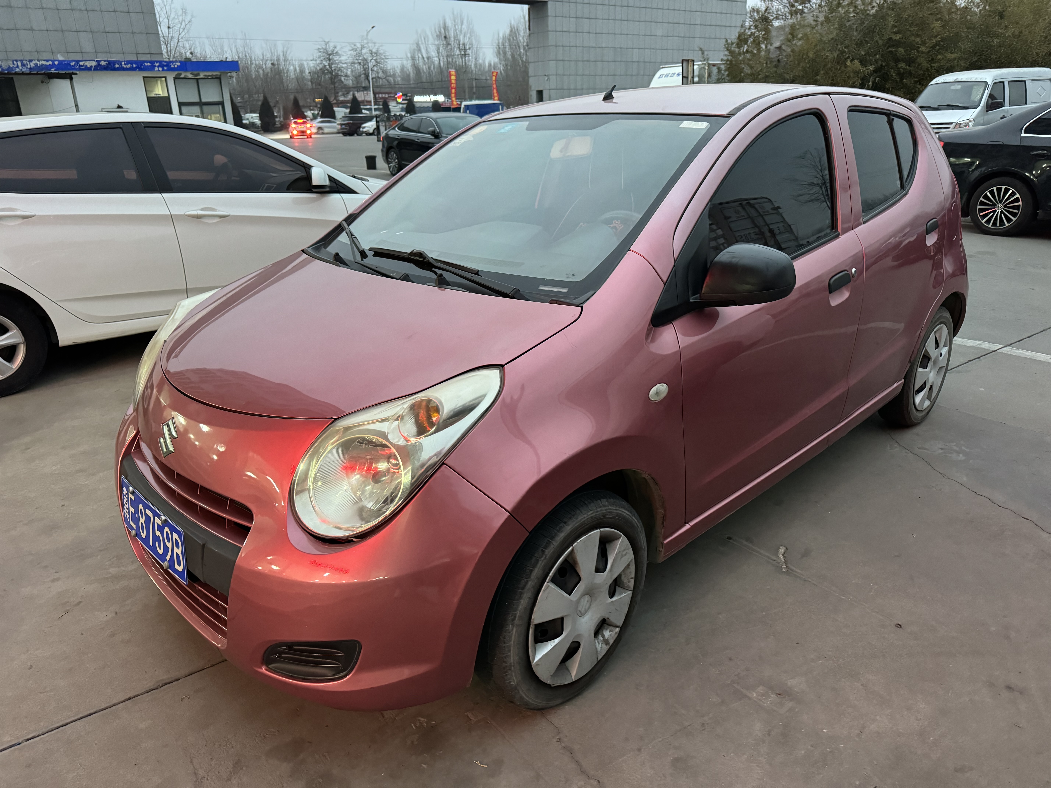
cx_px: 526
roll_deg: -0.2
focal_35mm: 24
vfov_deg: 56.8
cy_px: 394
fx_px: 729
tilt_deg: -21.7
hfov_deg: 71.6
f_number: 1.78
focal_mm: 6.76
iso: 800
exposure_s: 1/55
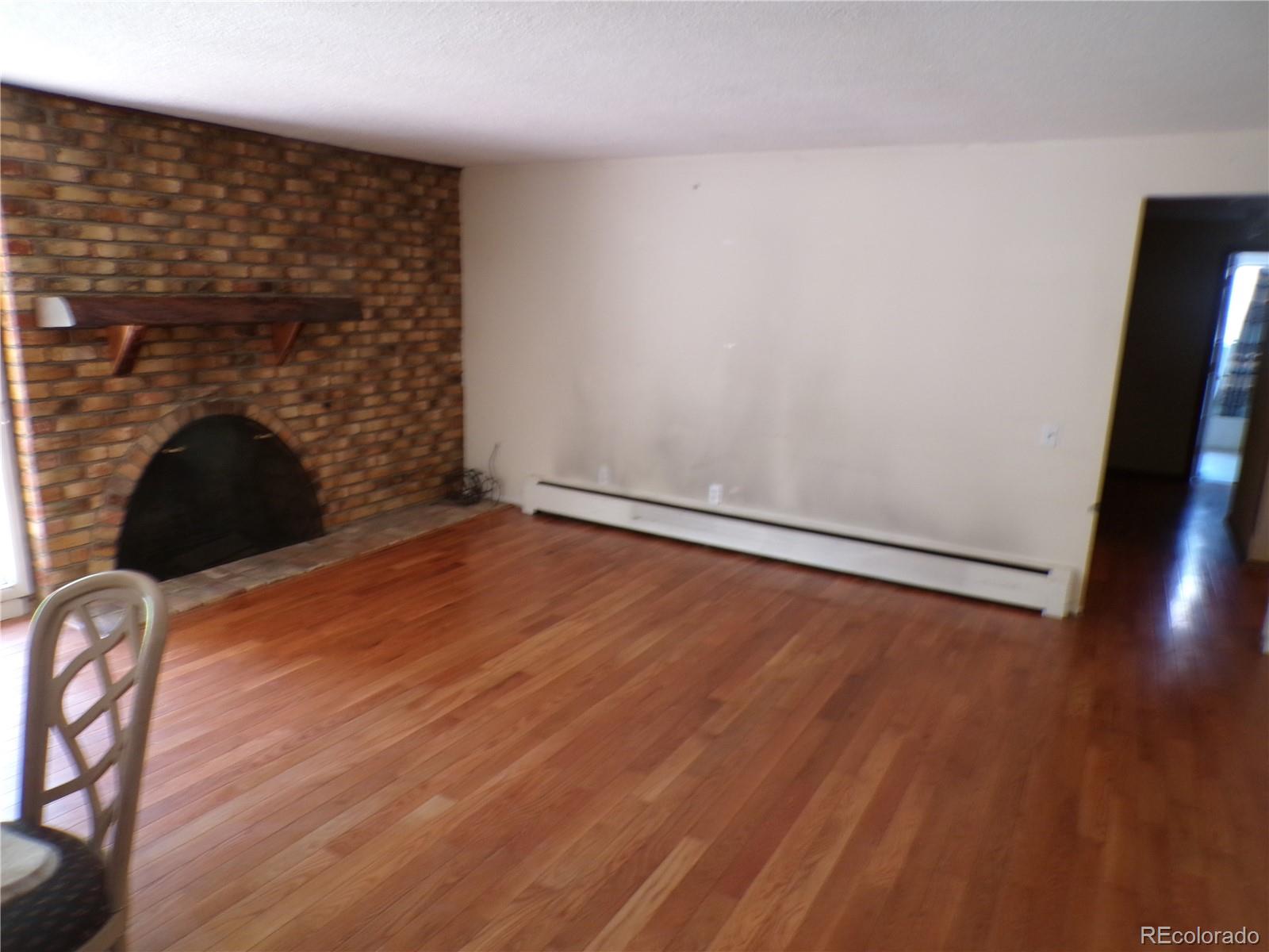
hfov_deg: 71.6
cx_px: 634
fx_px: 880
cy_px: 476
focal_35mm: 24
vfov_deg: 56.8
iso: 200
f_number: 3
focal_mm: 4.3
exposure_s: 1/17
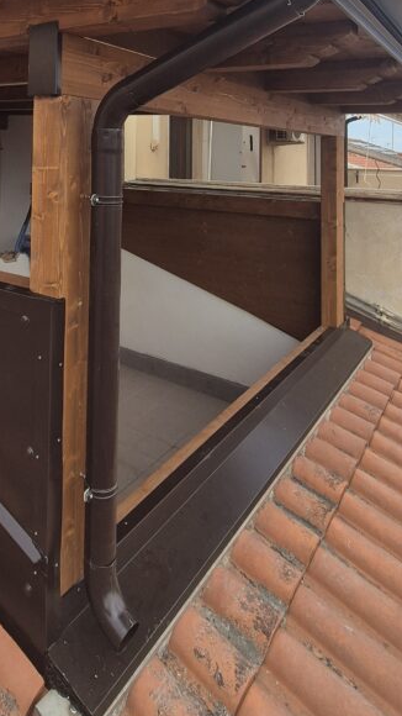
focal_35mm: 25
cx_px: 109
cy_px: 133
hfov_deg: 44.7
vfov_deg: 66.5
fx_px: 474
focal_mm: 2.2
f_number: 2.2
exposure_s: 1/2168
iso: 50
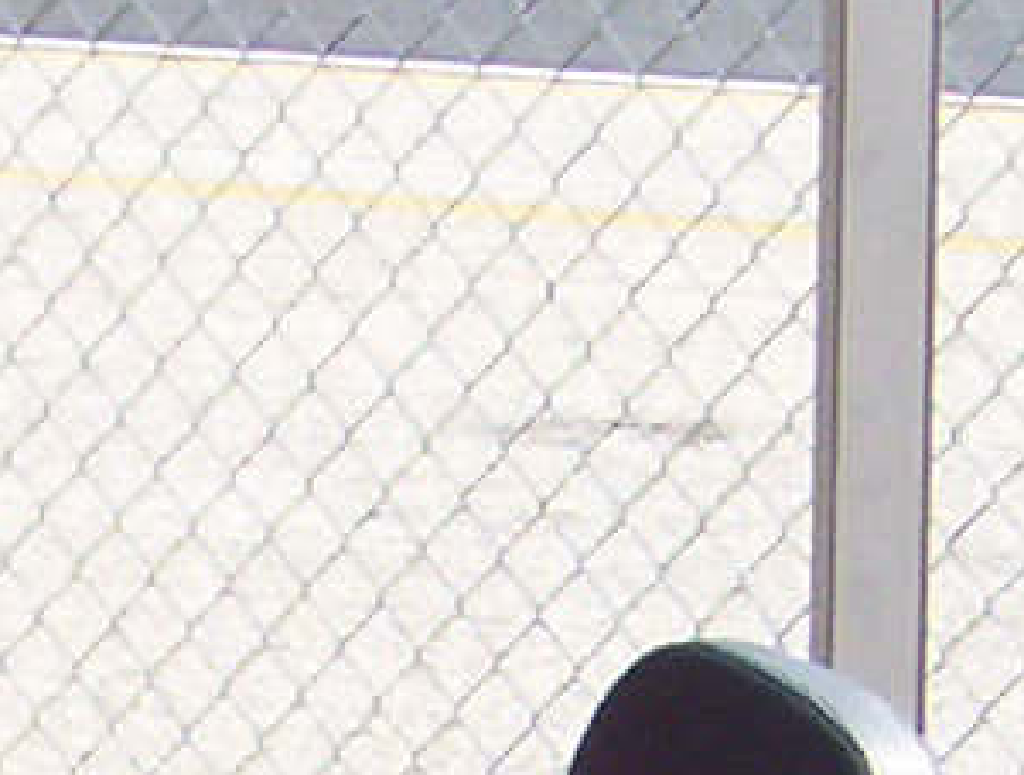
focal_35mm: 277
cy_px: 1352
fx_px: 8220
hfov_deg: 7.1
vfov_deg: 5.3
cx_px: -338
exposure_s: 1/894
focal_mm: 7.88
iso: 100
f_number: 3.16
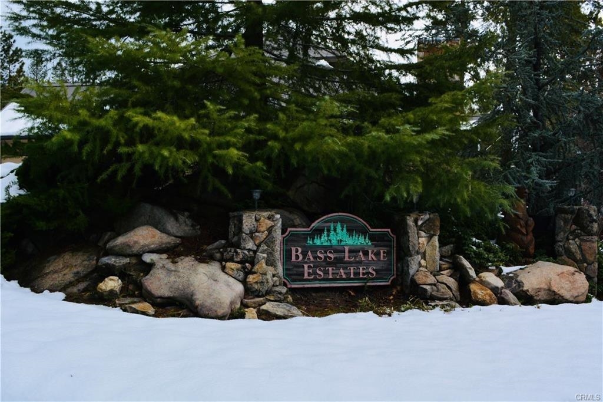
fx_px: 653
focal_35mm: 39
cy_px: 201
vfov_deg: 34.2
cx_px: 302
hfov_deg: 49.6
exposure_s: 1/125
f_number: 11
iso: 180
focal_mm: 26
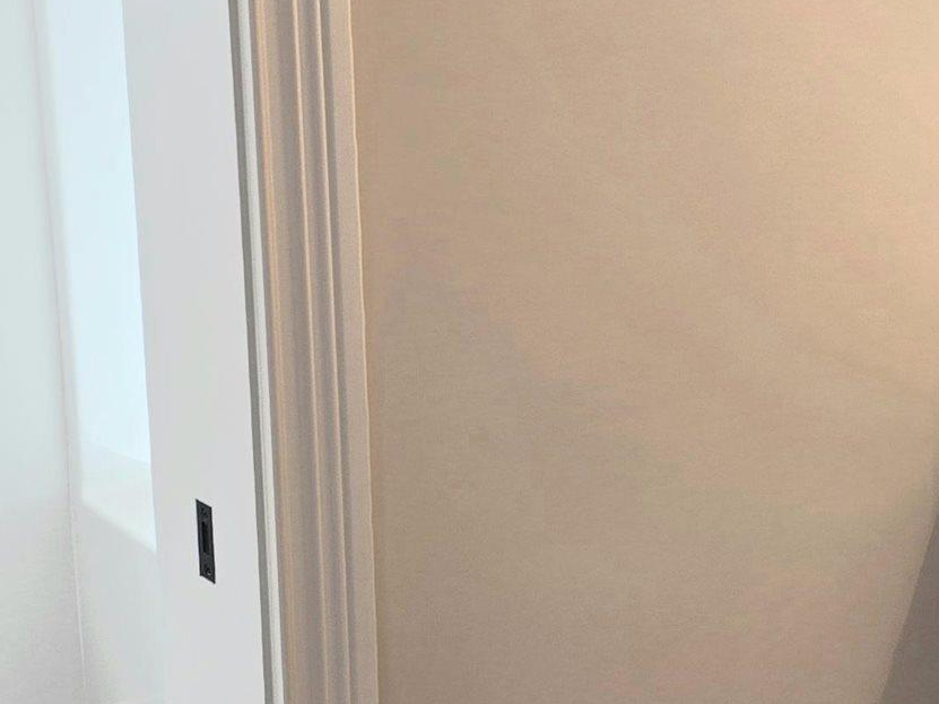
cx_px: 1031
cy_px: 208
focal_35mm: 85
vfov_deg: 17.3
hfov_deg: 21.8
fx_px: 2305
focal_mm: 6.3
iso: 20
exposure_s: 1/120
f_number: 1.7
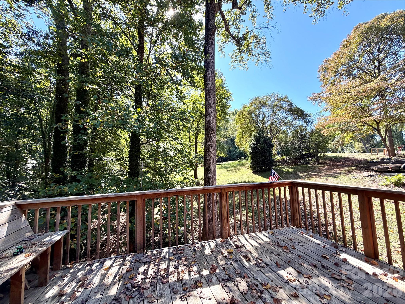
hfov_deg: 102.1
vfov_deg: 85.7
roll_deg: +1.9
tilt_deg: +4.6
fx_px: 164
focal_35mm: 14
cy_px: 152
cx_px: 202
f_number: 2.2
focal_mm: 2.22
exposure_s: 1/236
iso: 40
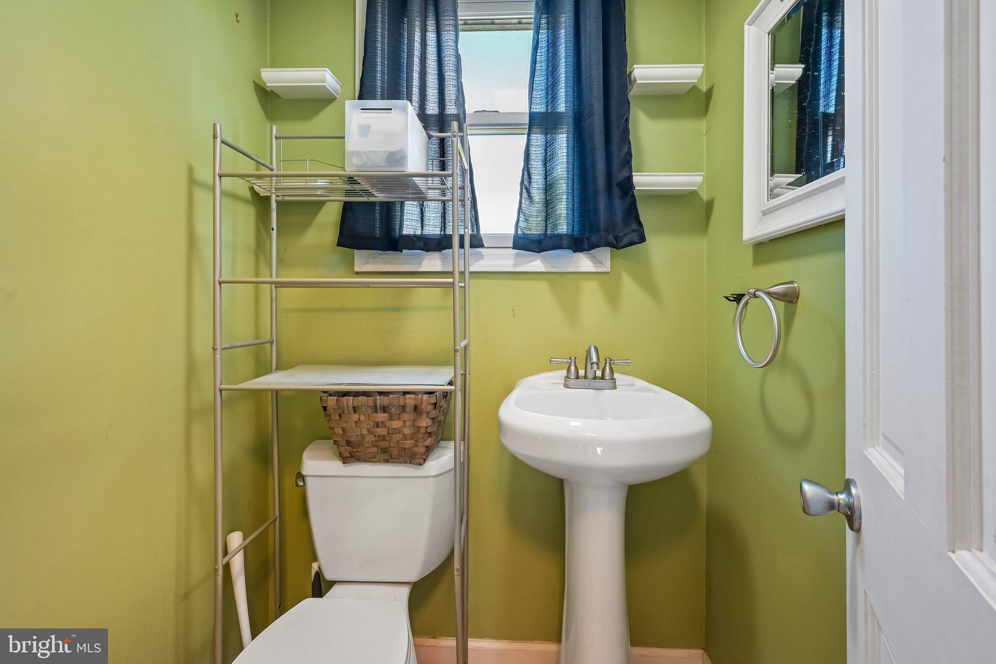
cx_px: 498
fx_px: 387
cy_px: 332
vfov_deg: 81.2
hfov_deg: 104.3
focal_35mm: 14
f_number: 11
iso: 400
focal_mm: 14
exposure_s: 1/5
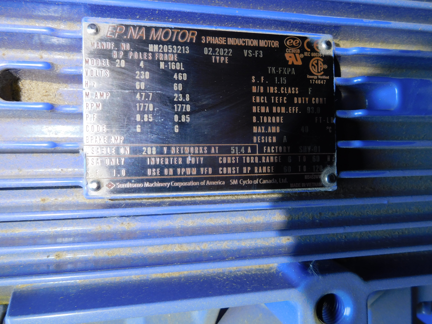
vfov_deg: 54.9
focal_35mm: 25
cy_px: 162
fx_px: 312
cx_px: 216
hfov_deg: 69.4
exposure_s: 1/30
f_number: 3.1
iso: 125
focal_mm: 4.5
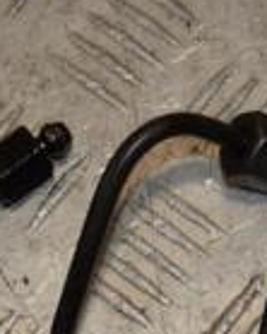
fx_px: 2047
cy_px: 408
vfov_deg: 9.2
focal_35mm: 207
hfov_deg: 7.4
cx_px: 289
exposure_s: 1/200
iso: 800
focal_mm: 34
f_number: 11
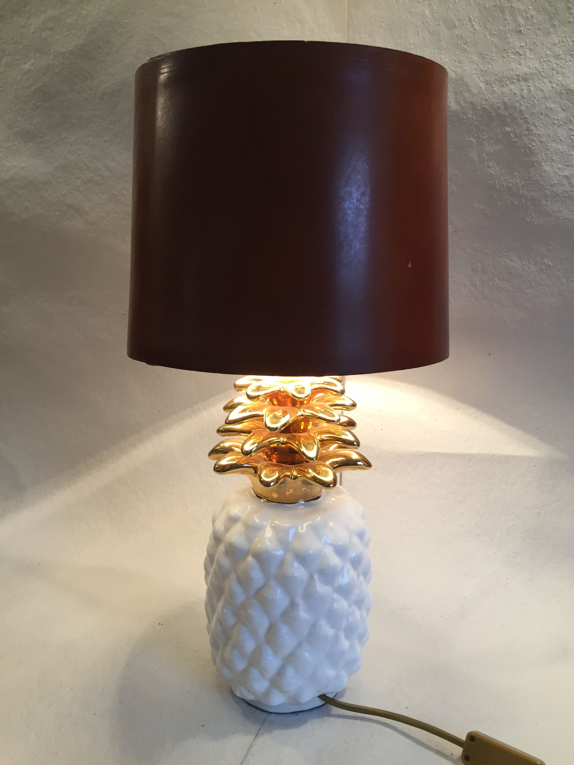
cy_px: 382
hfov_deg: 48.2
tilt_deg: -13.7
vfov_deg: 61.7
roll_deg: +0.3
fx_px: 641
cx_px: 287
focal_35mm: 29
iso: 32
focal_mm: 4.15
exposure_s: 1/33
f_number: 2.2
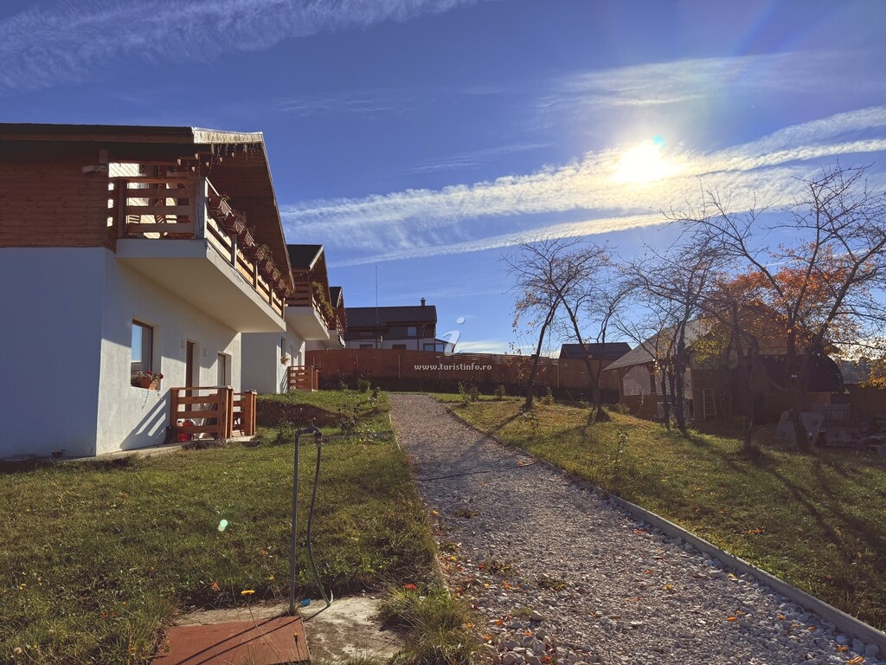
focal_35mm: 24
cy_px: 332
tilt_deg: +7.7
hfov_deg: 71.6
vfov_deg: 56.8
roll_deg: +1.4
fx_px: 614
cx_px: 443
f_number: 1.78
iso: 100
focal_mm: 6.76
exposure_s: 1/14286
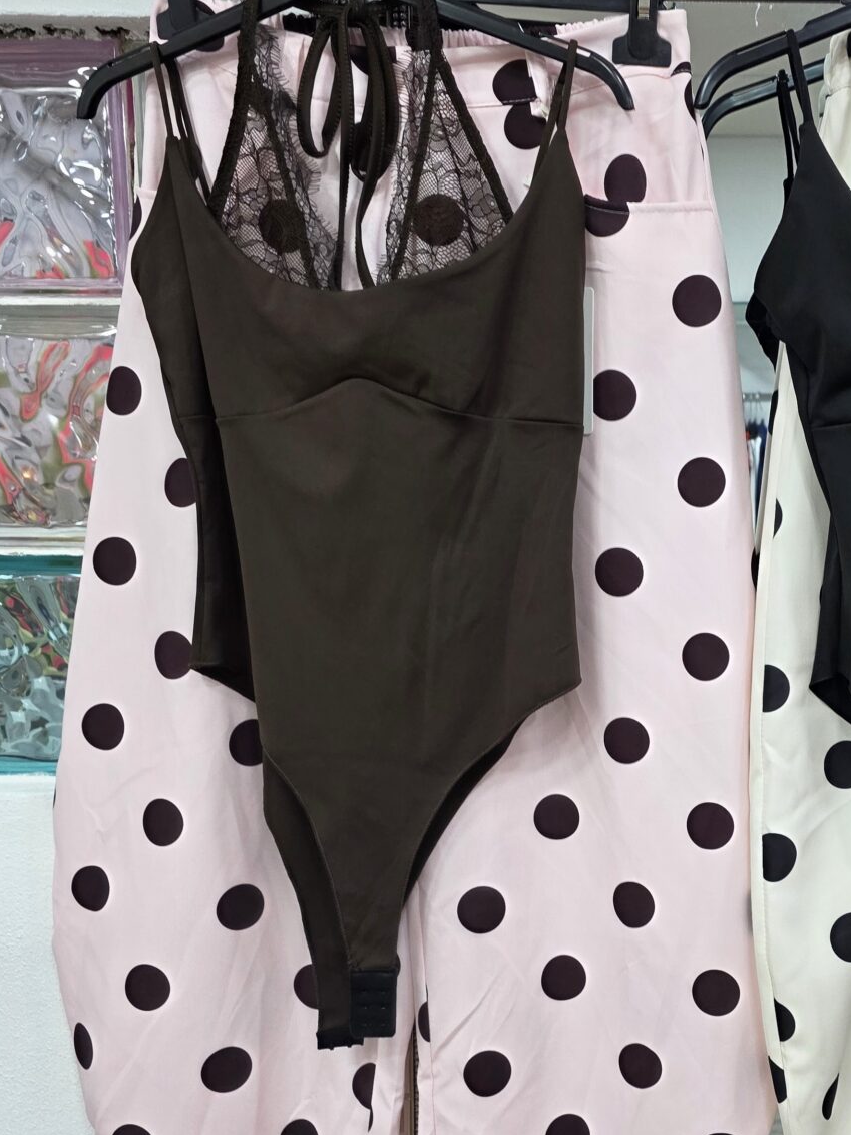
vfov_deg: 47.7
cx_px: 718
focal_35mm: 39
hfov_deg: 35.3
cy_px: 656
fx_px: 1278
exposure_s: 1/100
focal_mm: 6.3
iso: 125
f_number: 1.7
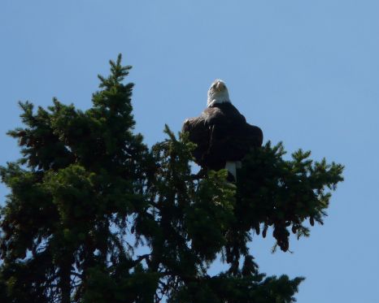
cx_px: 259
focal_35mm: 844
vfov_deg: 1.8
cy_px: 140
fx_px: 9469
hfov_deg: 2.3
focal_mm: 82.8
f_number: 7.1
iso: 100
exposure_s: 1/500
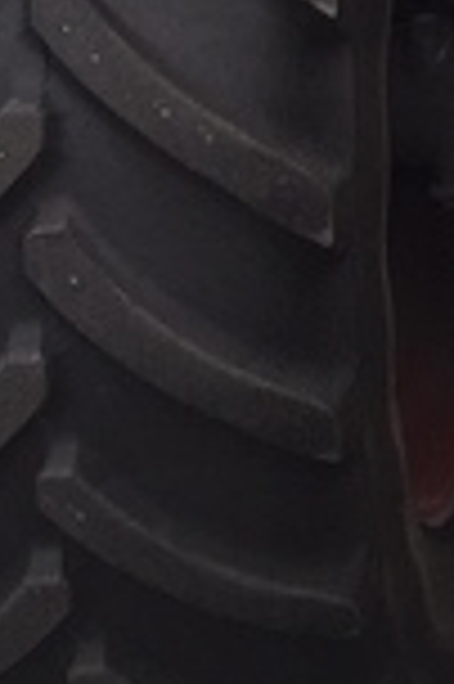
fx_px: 3014
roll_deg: -1.4
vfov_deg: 12.3
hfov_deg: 8.0
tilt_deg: -3.8
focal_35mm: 159
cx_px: 1029
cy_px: -369
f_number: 2.2
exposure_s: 1/130
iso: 32
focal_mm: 4.15
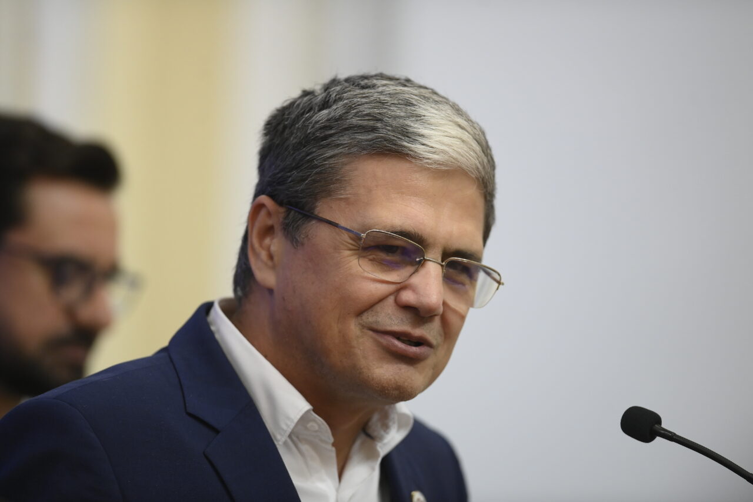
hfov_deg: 5.2
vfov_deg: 3.4
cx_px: 376
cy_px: 251
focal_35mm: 400
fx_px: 8365
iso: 3200
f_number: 3.2
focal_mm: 400
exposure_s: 1/500
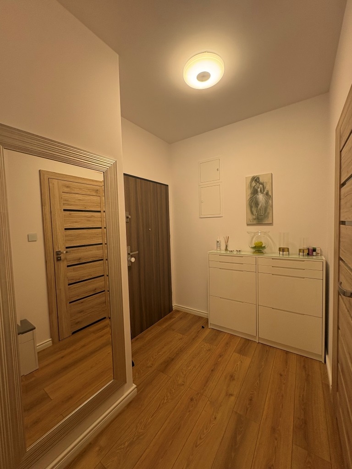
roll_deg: +3.3
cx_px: 176
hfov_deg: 85.7
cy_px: 234
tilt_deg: -3.3
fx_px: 190
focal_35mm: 14
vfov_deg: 102.1
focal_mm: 2.22
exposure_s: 1/100
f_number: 2.2
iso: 160
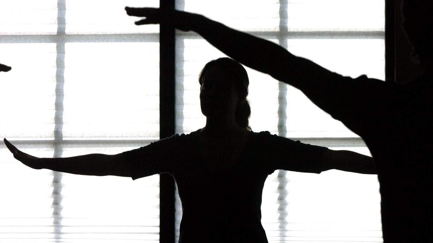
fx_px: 2354
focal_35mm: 205
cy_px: 123
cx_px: 216
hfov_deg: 10.5
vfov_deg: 5.9
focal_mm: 130
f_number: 8
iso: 500
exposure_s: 1/400
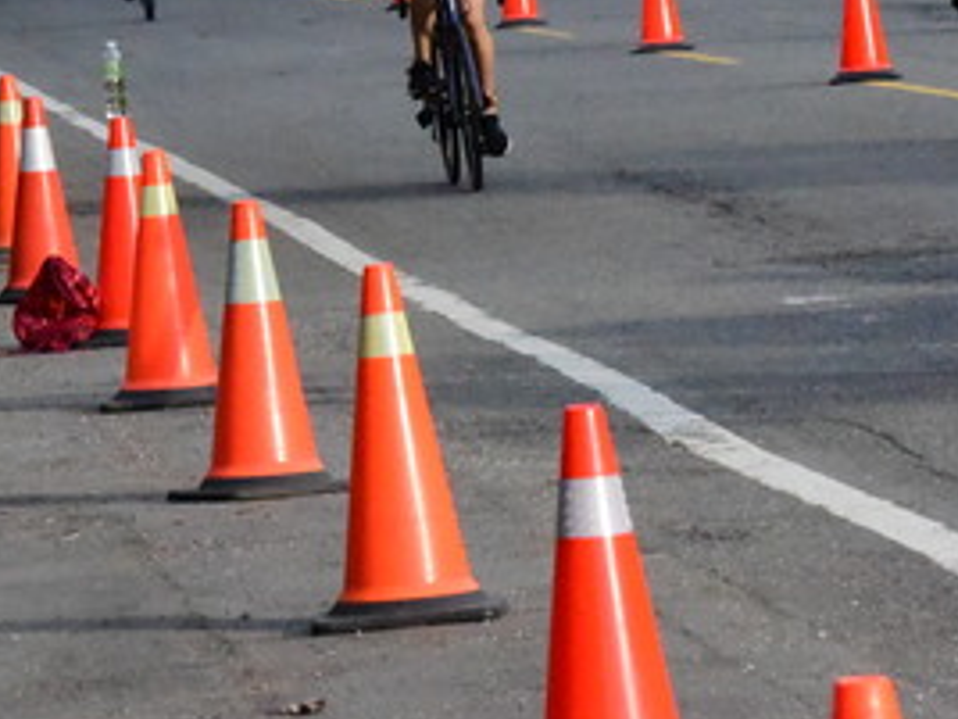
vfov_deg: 3.9
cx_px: 500
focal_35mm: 378
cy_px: -113
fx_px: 10461
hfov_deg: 5.2
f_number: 16
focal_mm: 135
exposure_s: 1/3200
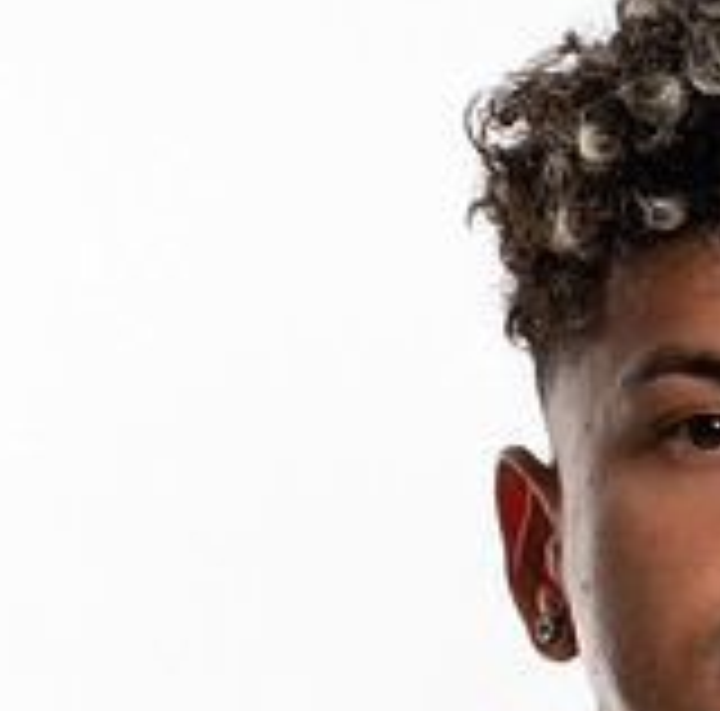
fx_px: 9237
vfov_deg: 4.4
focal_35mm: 395
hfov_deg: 4.4
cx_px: 890
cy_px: 1152
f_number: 11
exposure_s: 1/200
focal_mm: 50
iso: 100
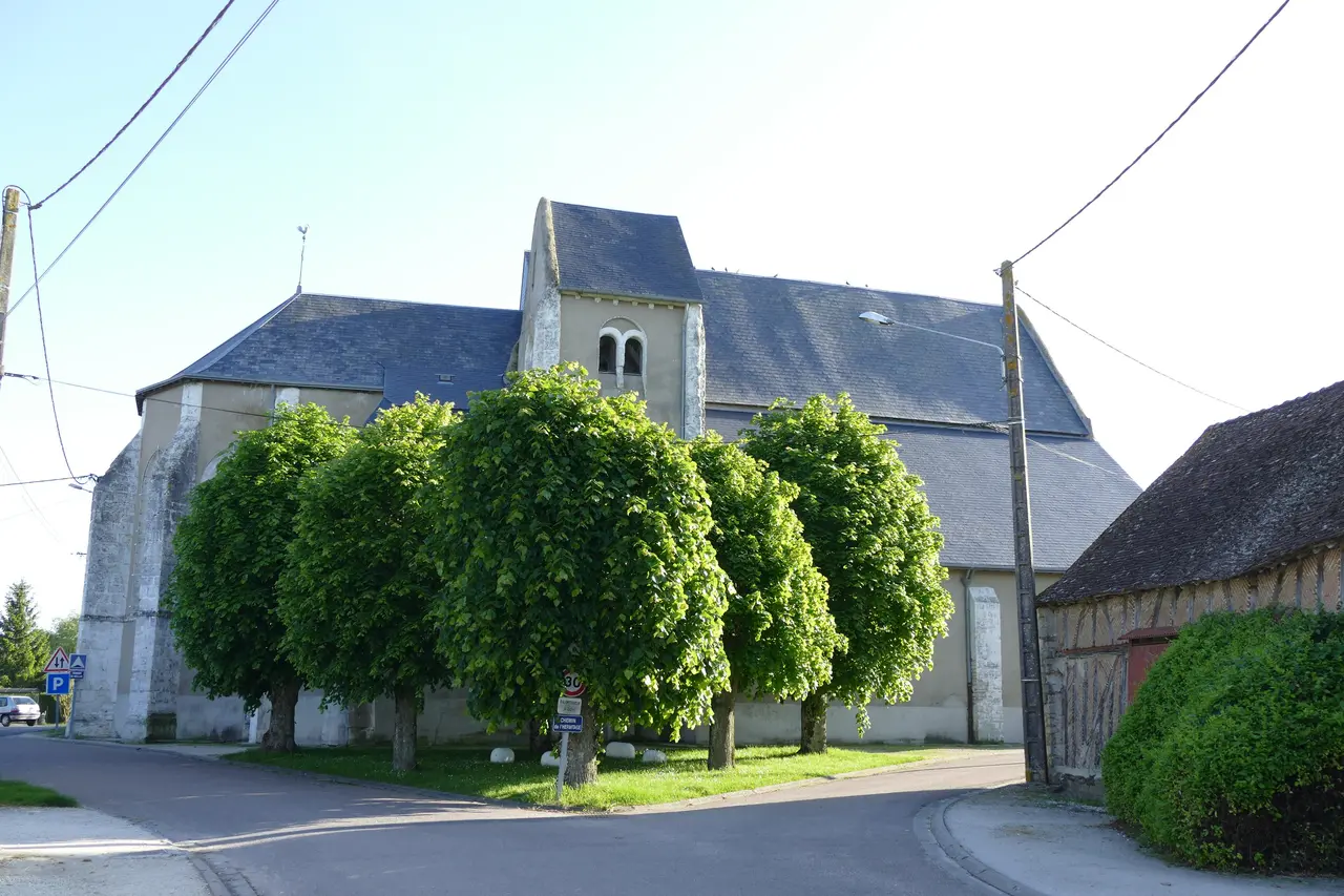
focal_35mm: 35
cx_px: 672
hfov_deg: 54.4
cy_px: 448
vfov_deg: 37.8
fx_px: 1306
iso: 125
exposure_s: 1/400
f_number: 3.1
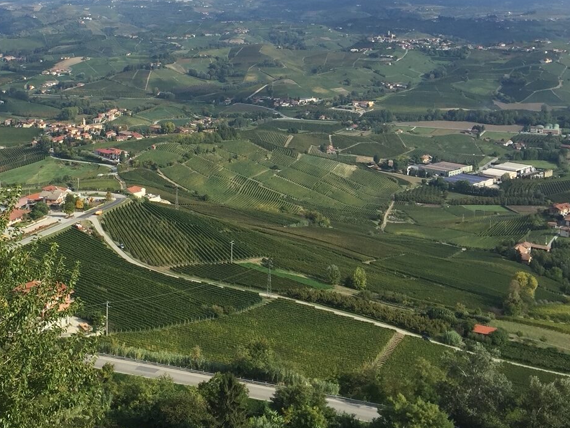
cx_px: 179
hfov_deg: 37.0
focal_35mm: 51
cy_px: 73
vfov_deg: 27.8
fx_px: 840
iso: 32
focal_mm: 4.15
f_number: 2.2
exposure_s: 1/1980
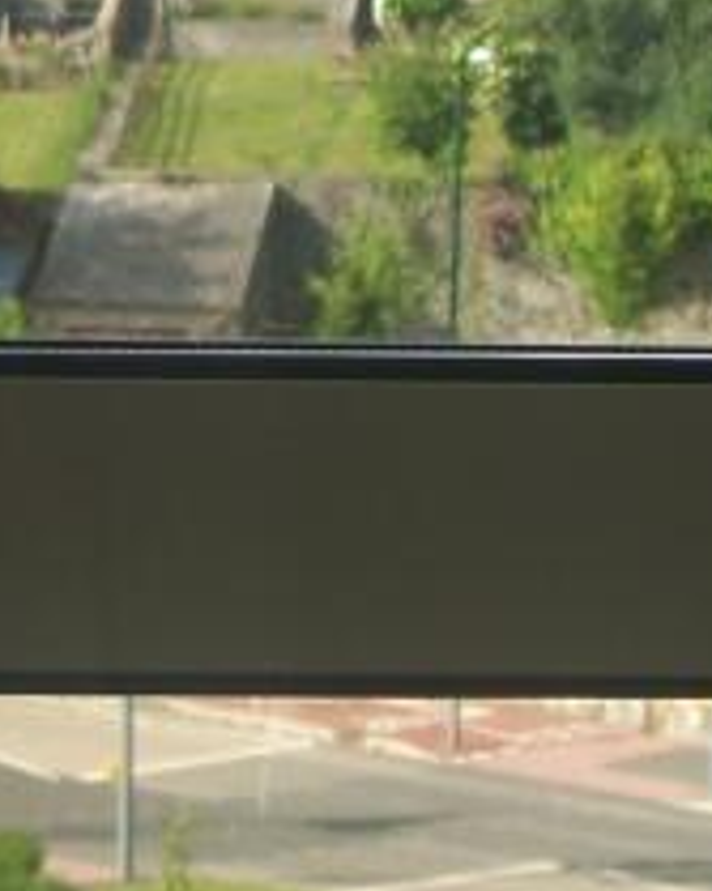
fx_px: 4666
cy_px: 252
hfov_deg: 8.5
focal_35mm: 177
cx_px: -384
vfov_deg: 10.9
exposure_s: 1/400
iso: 64
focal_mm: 7.8
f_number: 2.8
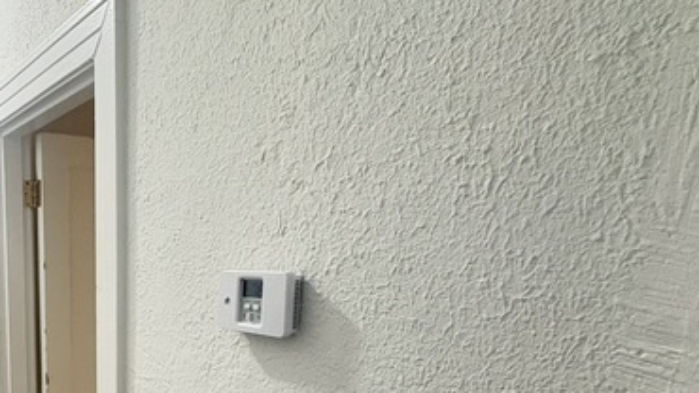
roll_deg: +1.5
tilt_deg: -11.2
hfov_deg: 49.1
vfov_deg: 33.0
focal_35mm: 33
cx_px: 6
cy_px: 384
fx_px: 612
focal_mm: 2.22
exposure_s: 1/60
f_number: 2.2
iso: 500
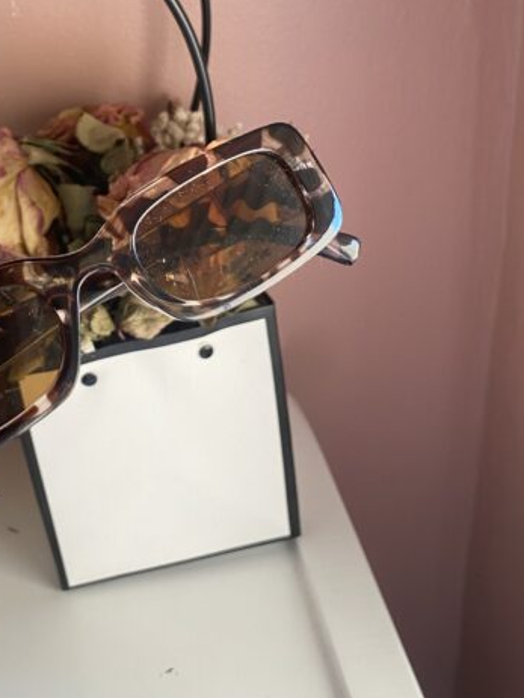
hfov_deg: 31.3
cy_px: 160
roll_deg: +6.7
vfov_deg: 40.6
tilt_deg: -23.6
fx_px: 907
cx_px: 95
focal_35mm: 45
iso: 64
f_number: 1.8
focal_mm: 4.25
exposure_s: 1/50
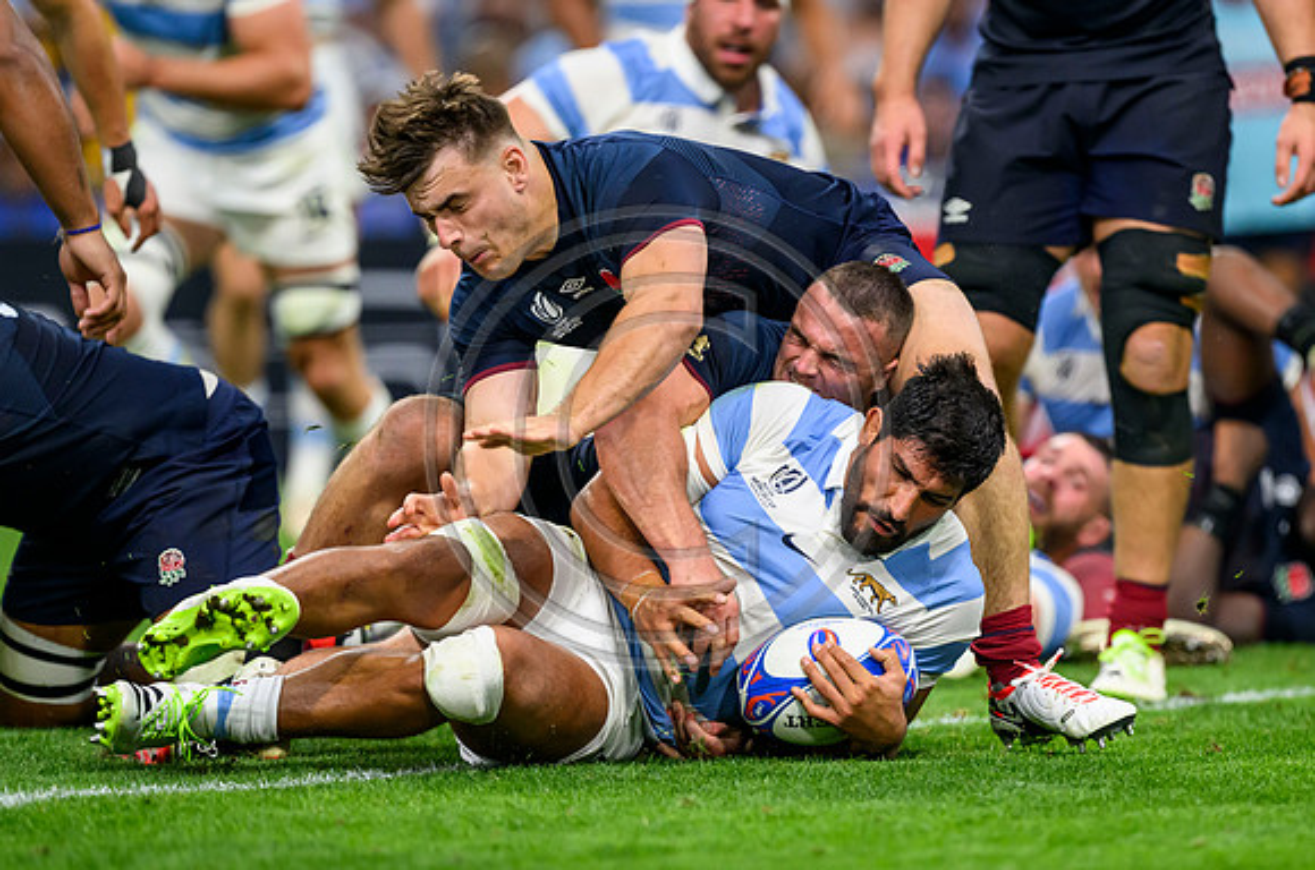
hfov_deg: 3.9
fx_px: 19435
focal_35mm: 533
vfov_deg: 2.6
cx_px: 763
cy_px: 506
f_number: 3.2
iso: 3200
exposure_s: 1/2000
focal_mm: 400
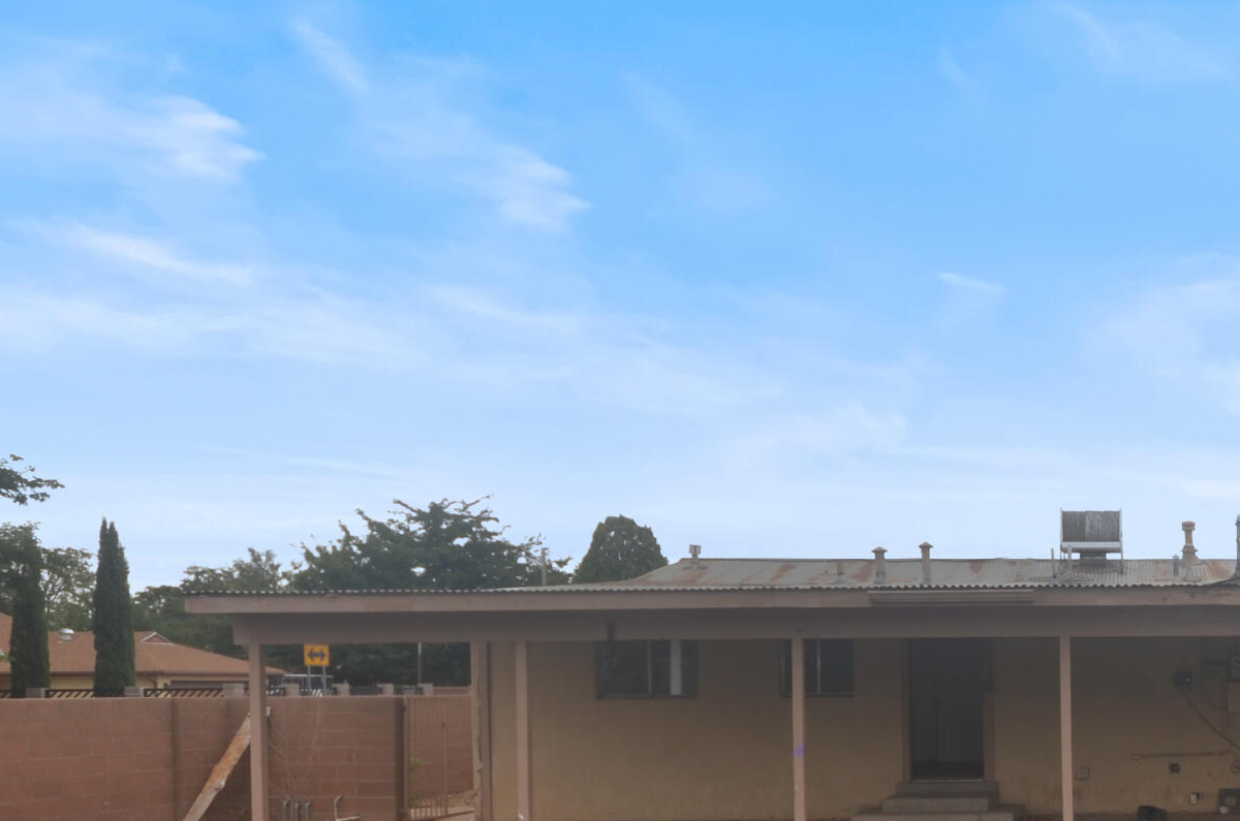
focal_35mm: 41
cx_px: 1264
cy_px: 735
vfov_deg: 30.9
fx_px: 1418
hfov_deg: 40.7
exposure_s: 1/250
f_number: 7.1
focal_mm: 11
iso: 100
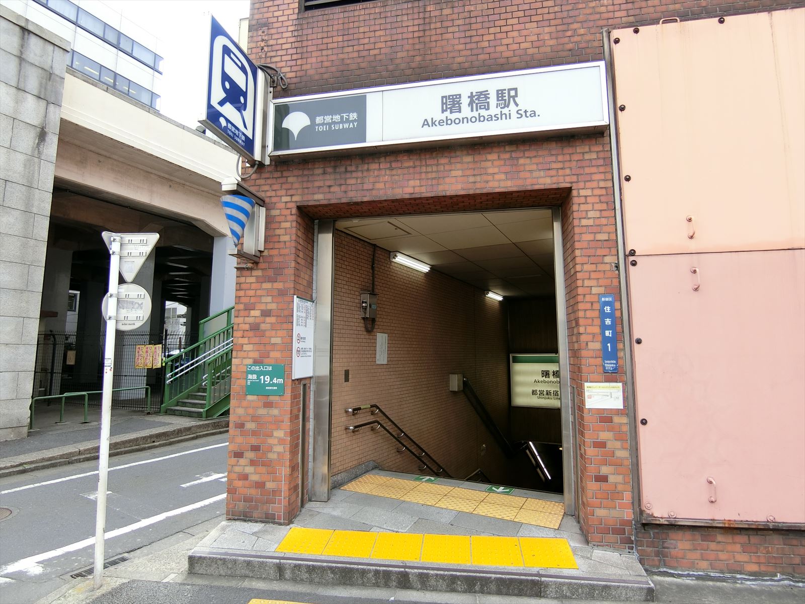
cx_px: 402
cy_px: 302
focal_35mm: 19
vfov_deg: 68.7
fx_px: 442
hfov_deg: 84.7
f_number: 2.7
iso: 80
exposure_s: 1/250
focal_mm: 4.06
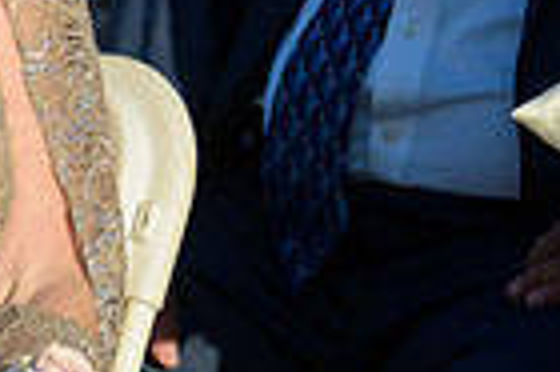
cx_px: 940
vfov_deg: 5.3
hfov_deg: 7.8
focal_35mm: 257
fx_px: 3993
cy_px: -274
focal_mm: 62
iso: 200
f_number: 3.2
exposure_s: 1/1600
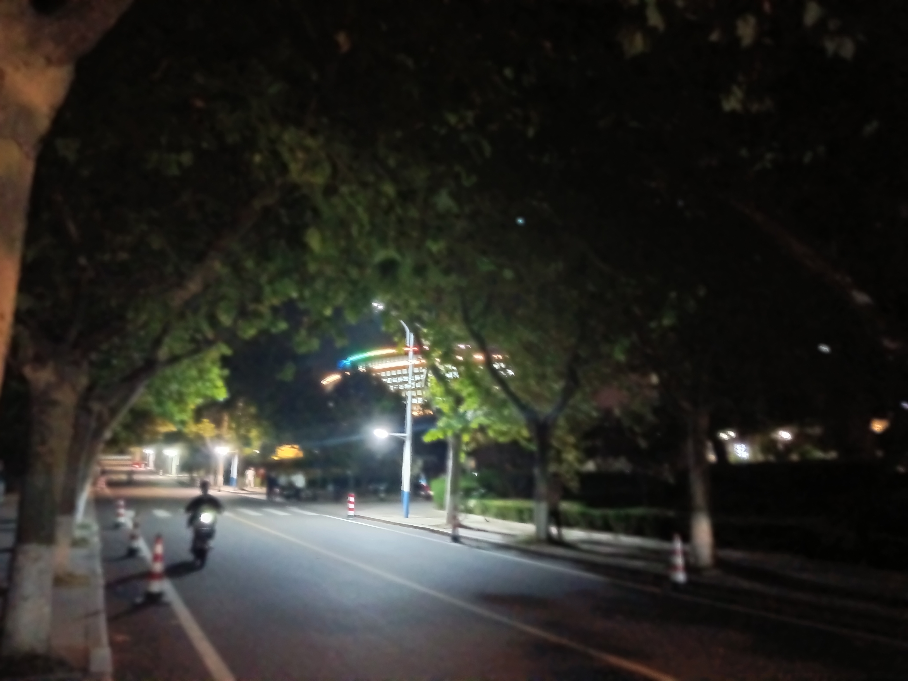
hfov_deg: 65.3
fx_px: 708
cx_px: 454
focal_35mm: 27
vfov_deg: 51.4
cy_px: 340
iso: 4926
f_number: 1.8
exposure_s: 1/15
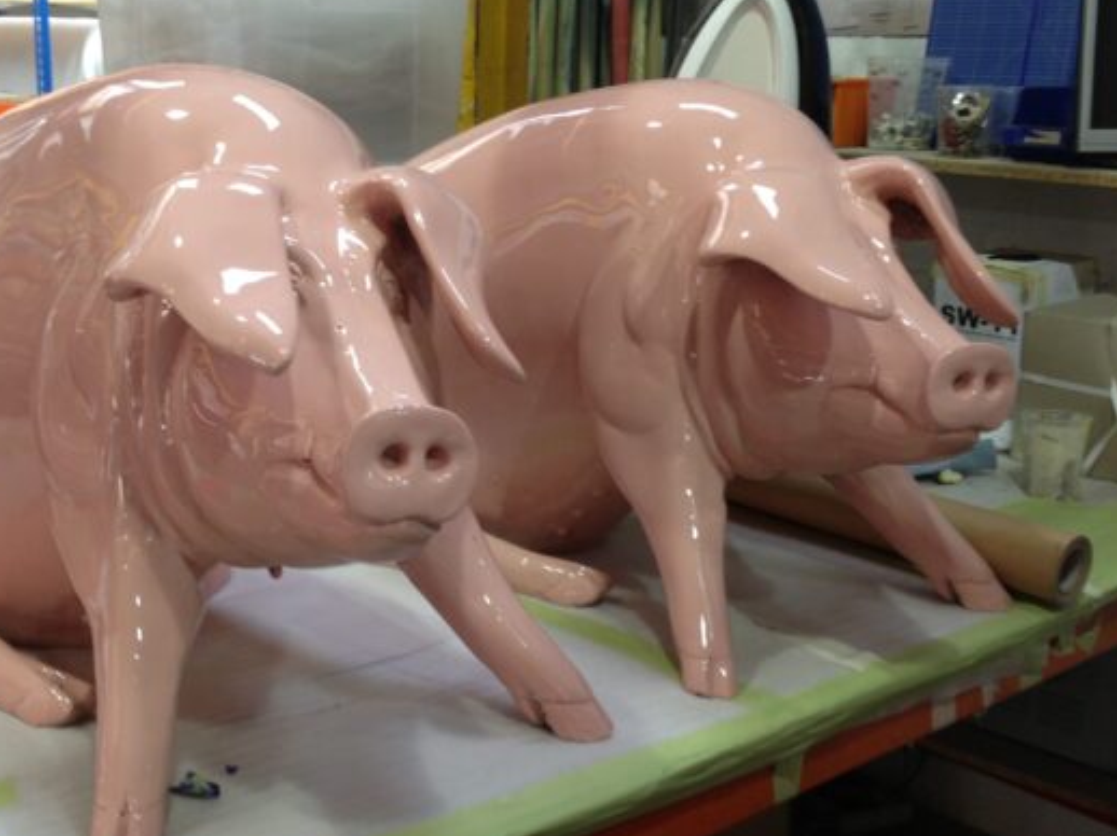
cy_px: 446
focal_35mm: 51
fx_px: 1645
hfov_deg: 37.4
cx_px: 455
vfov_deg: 28.5
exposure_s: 1/20
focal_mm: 4.13
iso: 50
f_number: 2.4
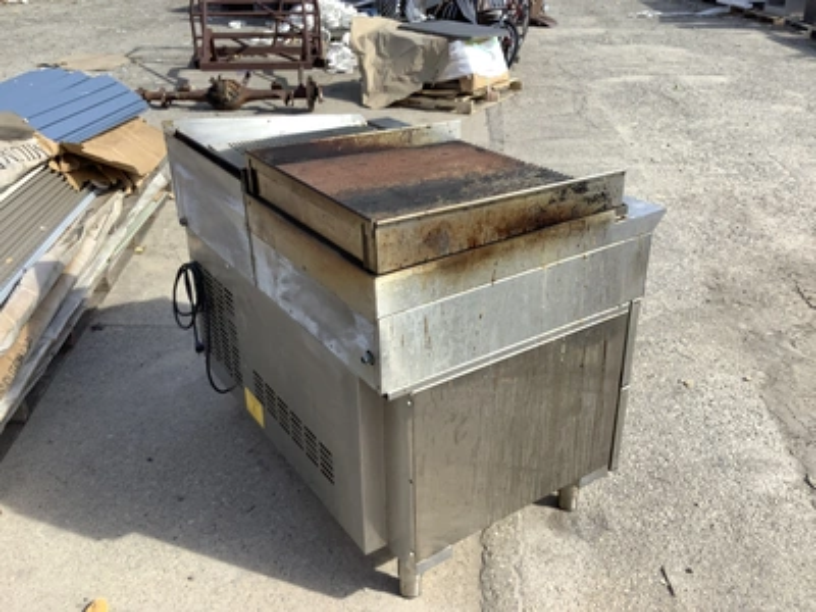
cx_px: 408
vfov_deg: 45.4
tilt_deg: -25.9
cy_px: 306
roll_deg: +1.2
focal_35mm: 31
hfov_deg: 58.4
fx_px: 731
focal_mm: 3.3
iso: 25
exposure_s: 1/578
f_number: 2.4
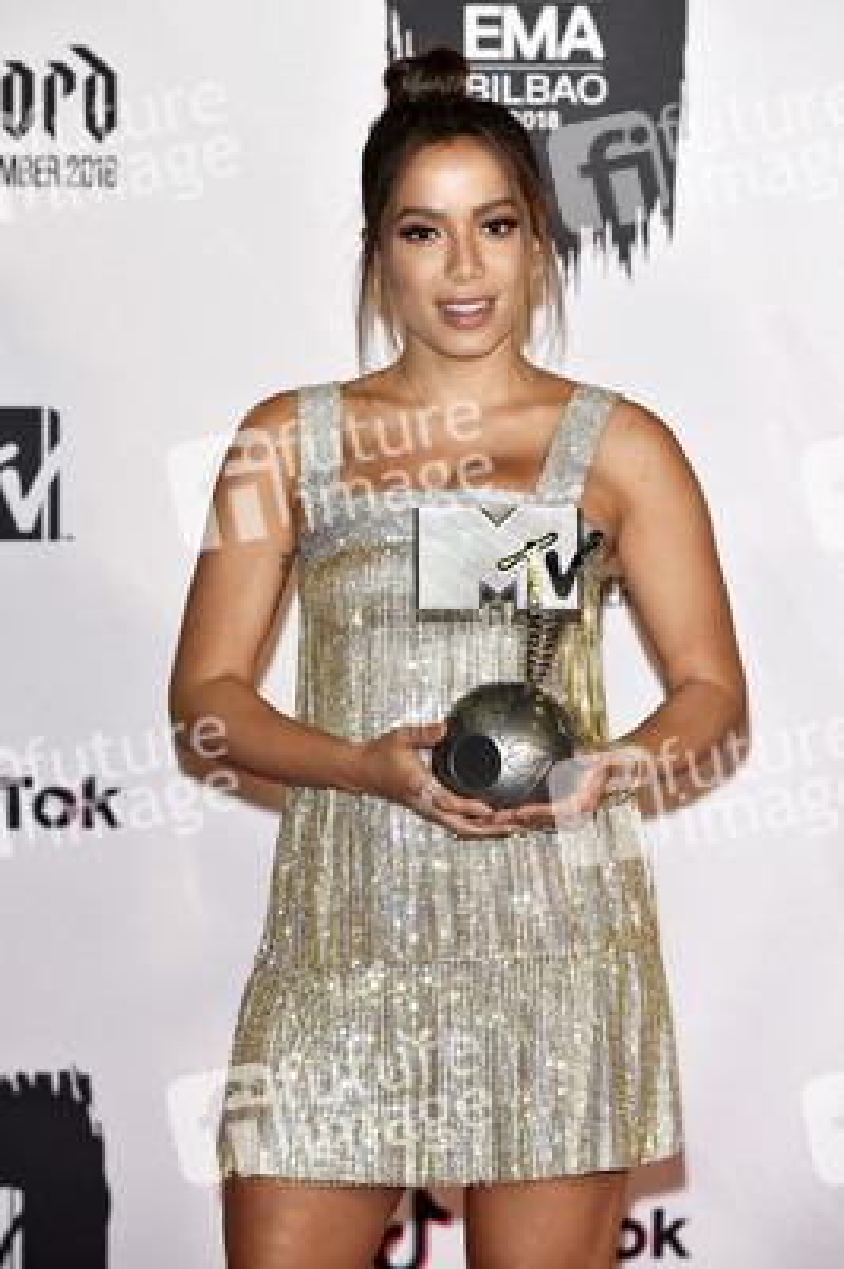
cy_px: 634
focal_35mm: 155
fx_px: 5460
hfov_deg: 8.8
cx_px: 422
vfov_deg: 13.3
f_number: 5
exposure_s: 1/250
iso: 2000
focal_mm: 155
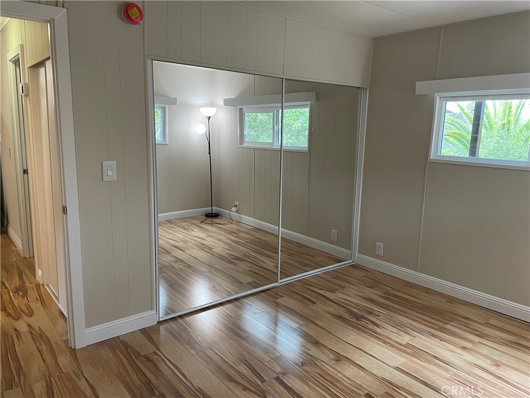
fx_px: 398
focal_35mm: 26
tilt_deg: -10.5
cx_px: 265
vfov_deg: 53.1
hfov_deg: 67.3
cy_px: 199
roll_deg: -1.0
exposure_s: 1/60
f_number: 1.6
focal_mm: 4.2
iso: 80
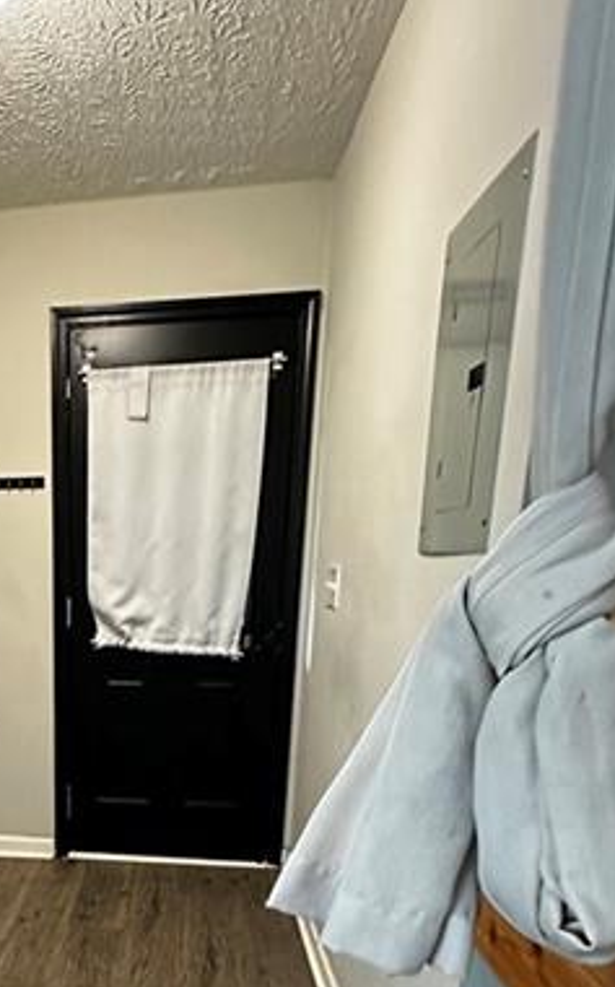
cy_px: 766
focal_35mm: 30
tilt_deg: -14.5
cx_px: 42
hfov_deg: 38.4
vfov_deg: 58.8
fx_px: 806
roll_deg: +1.6
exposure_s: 1/60
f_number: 2.2
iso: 1600
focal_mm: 2.22
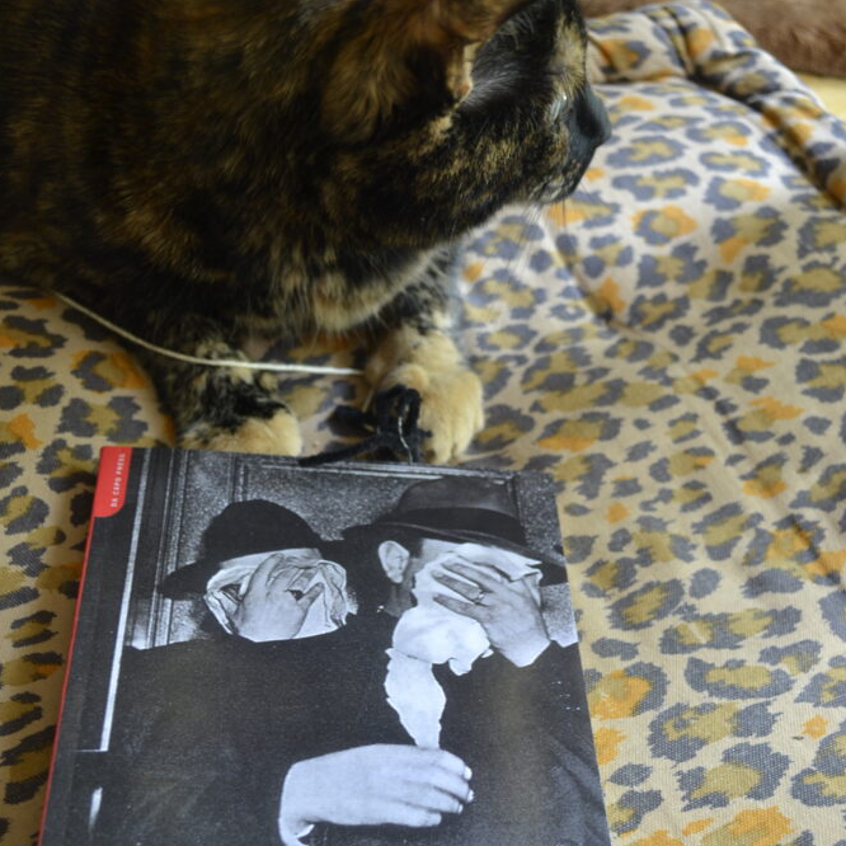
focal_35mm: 51
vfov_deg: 33.3
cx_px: 415
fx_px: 1410
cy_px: 520
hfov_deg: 33.4
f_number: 4.2
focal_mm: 26
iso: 400
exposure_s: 1/4
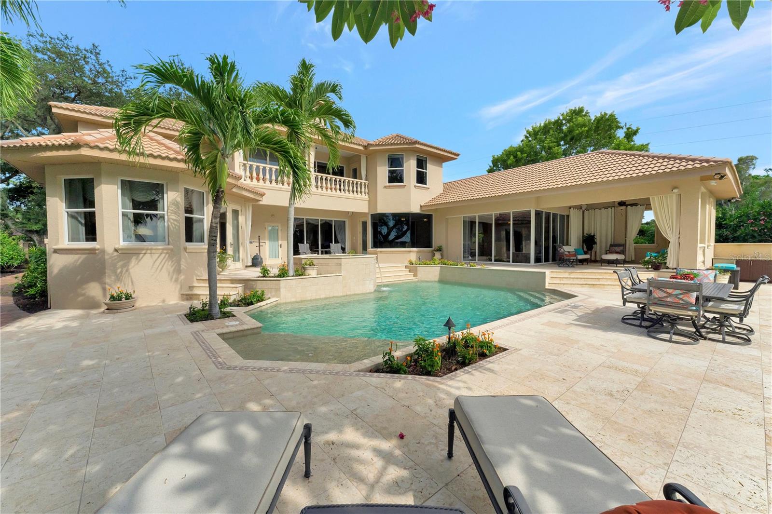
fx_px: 300
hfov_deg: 104.3
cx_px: 386
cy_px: 257
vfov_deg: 81.2
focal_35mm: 14
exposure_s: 1/8000
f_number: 8
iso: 2500
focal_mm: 14
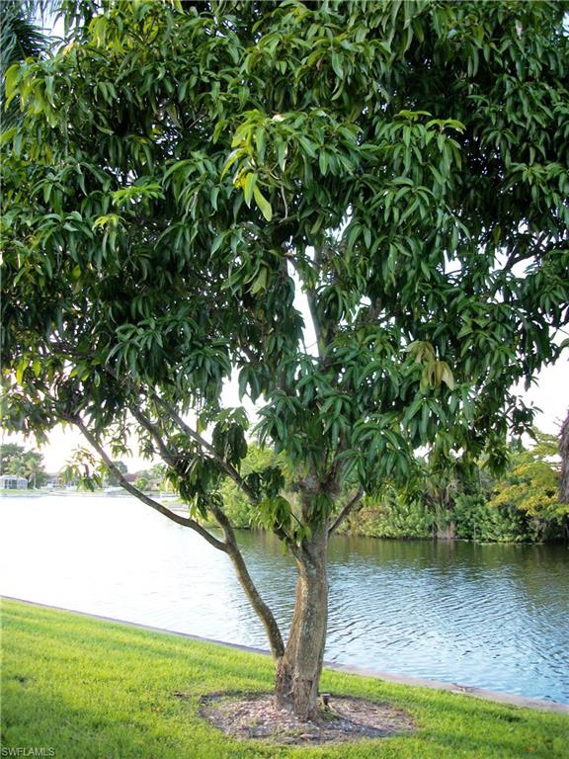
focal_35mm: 32
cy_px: 380
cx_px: 284
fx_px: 701
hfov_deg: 44.2
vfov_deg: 56.8
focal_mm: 5.7
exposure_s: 1/160
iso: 80
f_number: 2.9
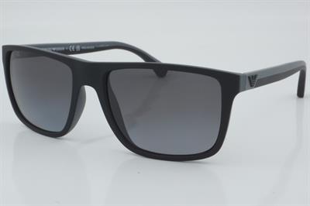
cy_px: 103
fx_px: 645
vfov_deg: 18.2
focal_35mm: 75
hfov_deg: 27.0
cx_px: 155
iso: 100
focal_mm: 50
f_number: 32
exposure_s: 1/3
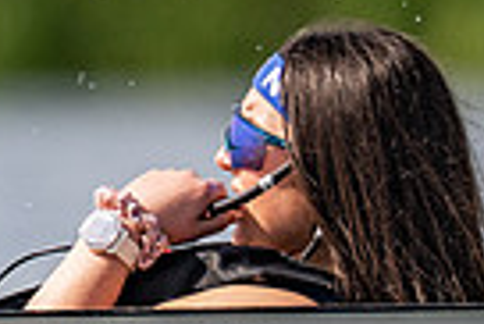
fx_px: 51547
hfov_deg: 0.5
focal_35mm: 3830
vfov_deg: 0.4
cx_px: 68
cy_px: 180
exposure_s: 1/2500
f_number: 4
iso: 140
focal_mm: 600
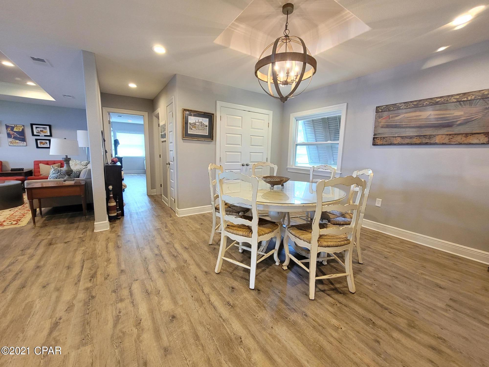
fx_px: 184
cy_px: 184
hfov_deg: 106.2
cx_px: 244
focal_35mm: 13
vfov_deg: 89.9
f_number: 2.2
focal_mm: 2.2
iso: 400
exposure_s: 1/59
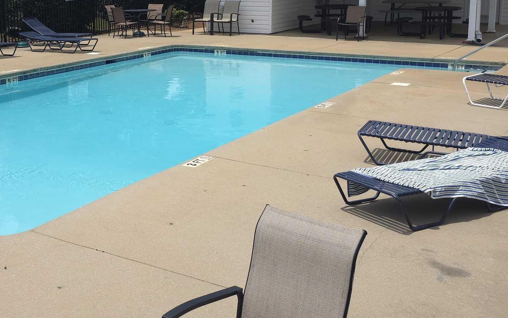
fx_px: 734
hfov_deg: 37.4
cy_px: 82
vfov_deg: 24.2
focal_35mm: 53
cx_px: 137
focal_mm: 6.3
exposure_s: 1/764
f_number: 1.7
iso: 12
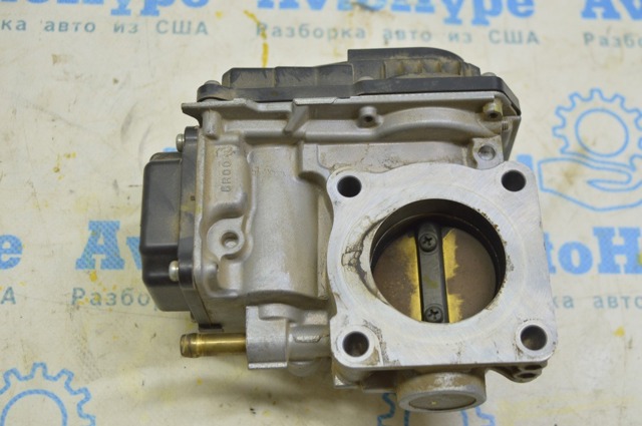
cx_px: 321
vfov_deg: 25.7
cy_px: 213
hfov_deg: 37.9
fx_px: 935
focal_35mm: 52
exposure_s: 1/25
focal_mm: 35
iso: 400
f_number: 5.6
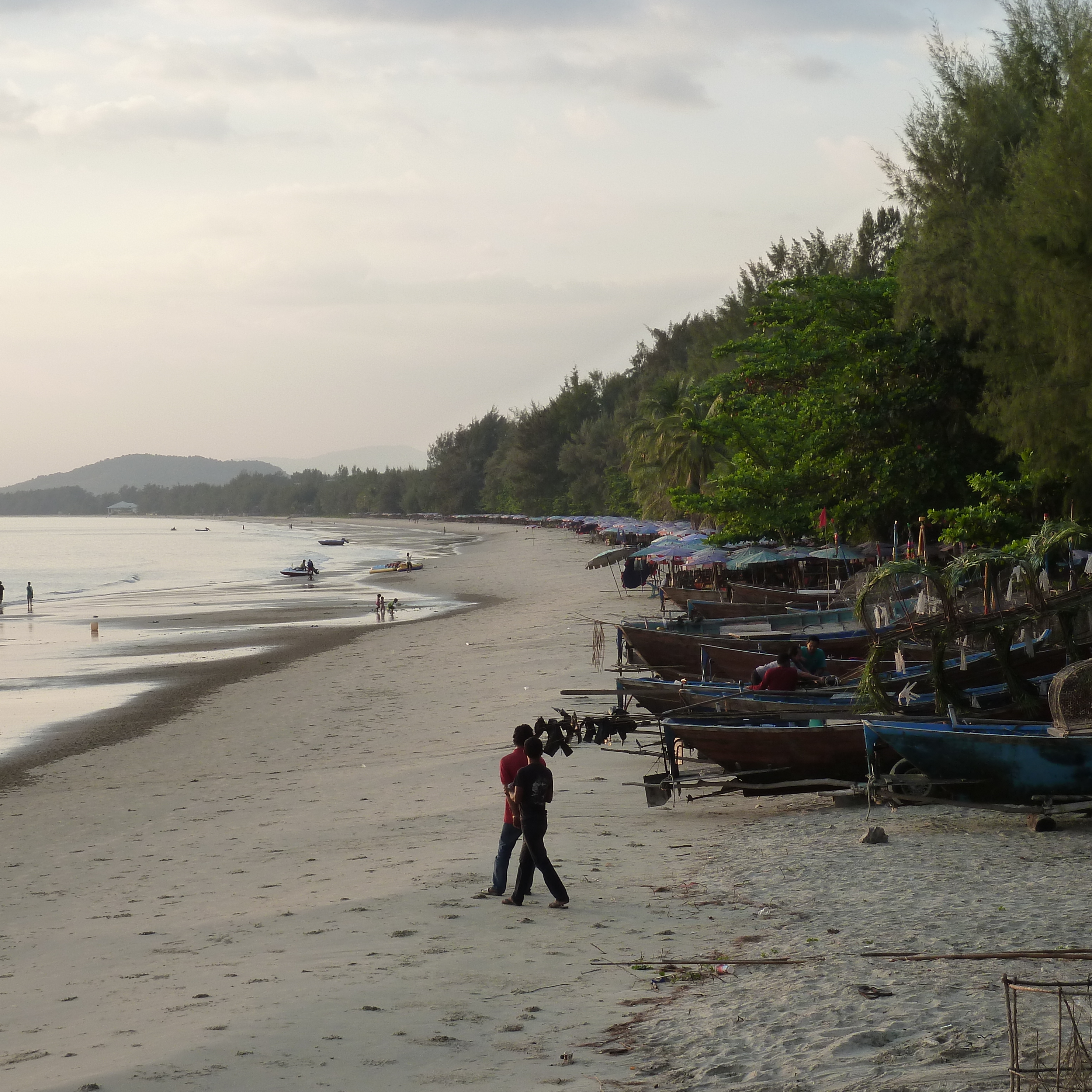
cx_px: 545
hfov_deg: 21.7
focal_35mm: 80
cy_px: 548
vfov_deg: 21.7
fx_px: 2855
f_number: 4.1
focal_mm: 11
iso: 125
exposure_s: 1/200
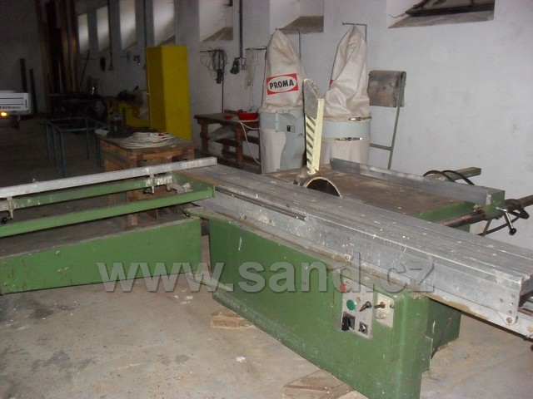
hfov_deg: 52.6
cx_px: 266
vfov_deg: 40.7
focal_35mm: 35
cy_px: 200
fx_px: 539
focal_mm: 6.3
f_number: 3.2
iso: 400
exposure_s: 1/45
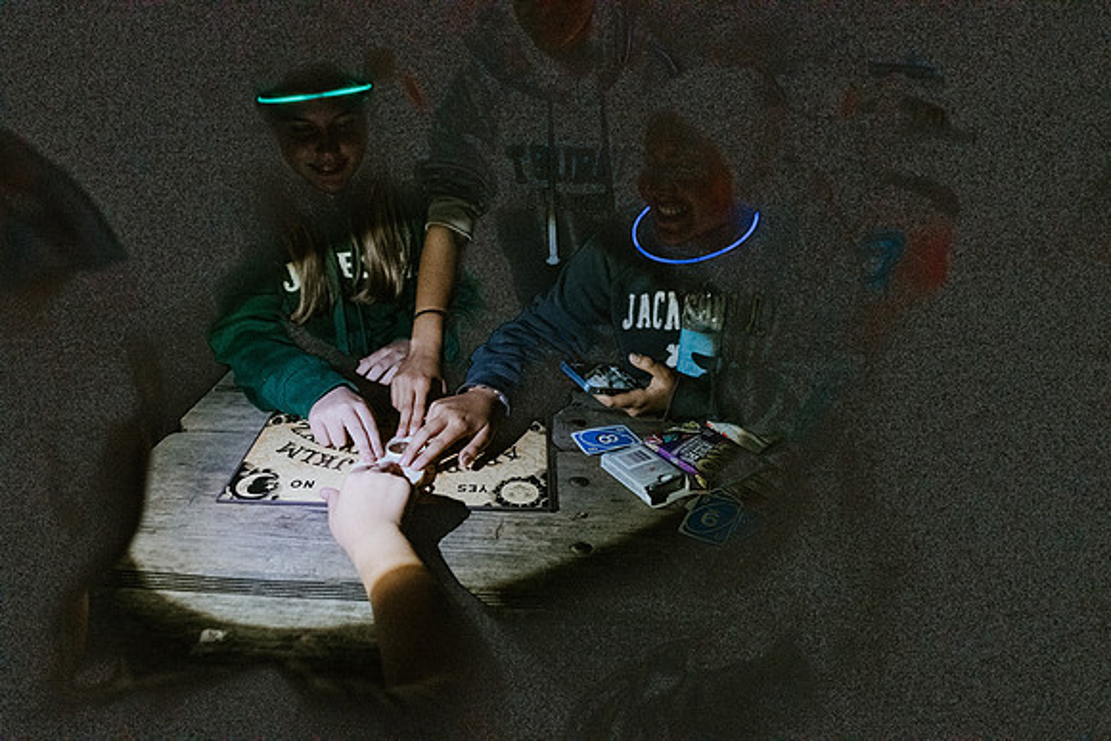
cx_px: 556
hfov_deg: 73.7
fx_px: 741
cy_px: 370
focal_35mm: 24
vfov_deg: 53.2
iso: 12800
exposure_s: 1/200
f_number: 2.8
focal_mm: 24
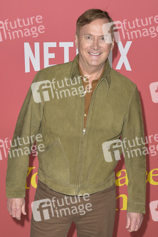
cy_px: 118
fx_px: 316
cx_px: 79
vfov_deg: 41.1
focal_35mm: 48
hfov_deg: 28.1
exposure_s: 1/250
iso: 400
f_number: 6.3
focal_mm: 48
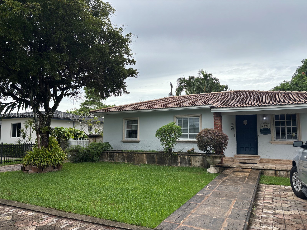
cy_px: 115
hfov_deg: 67.3
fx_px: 231
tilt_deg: +7.0
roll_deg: -0.1
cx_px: 154
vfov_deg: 53.1
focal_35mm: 26
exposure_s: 1/1695
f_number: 1.6
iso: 50
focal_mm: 5.96
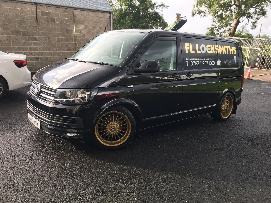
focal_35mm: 29
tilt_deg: -15.0
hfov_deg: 61.7
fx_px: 227
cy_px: 102
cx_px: 136
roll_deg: -1.9
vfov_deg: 48.2
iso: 25
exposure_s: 1/154
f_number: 2.2
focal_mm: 4.15
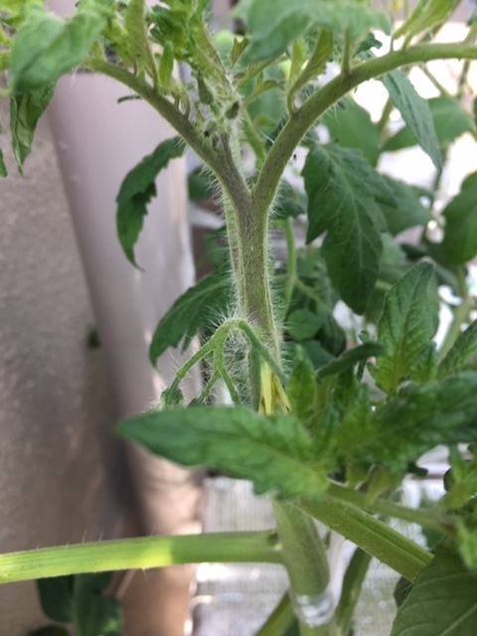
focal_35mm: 29
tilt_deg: -45.2
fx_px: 533
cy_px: 318
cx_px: 238
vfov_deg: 61.7
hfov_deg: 48.2
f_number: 2.2
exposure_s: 1/127
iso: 25
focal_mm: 4.15
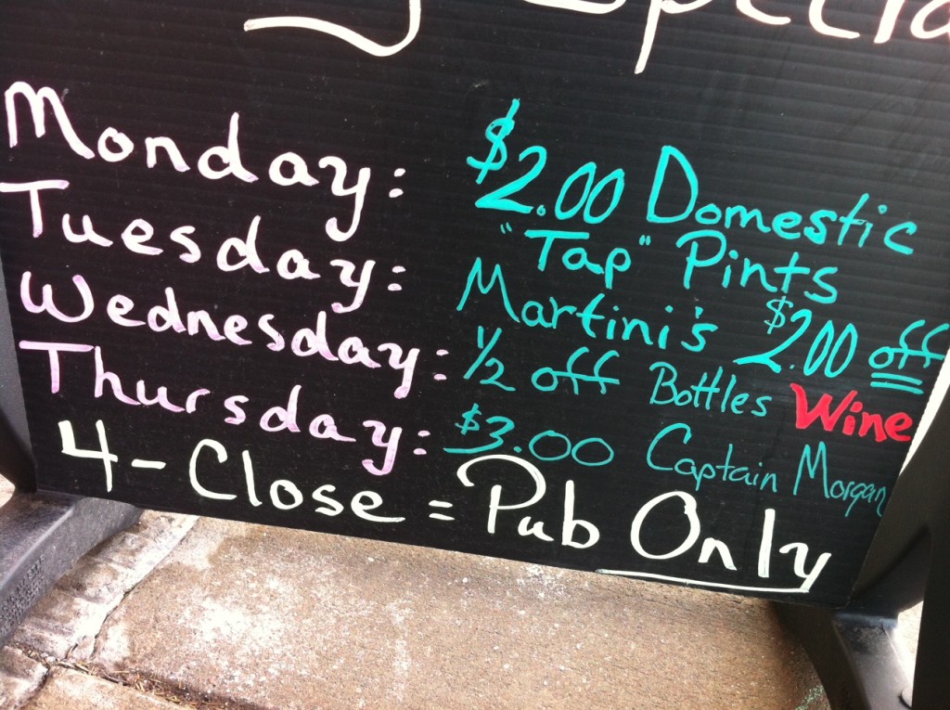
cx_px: 475
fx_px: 959
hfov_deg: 52.7
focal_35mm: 35
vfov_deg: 40.6
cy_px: 355
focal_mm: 3.85
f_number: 2.8
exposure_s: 1/40
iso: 80
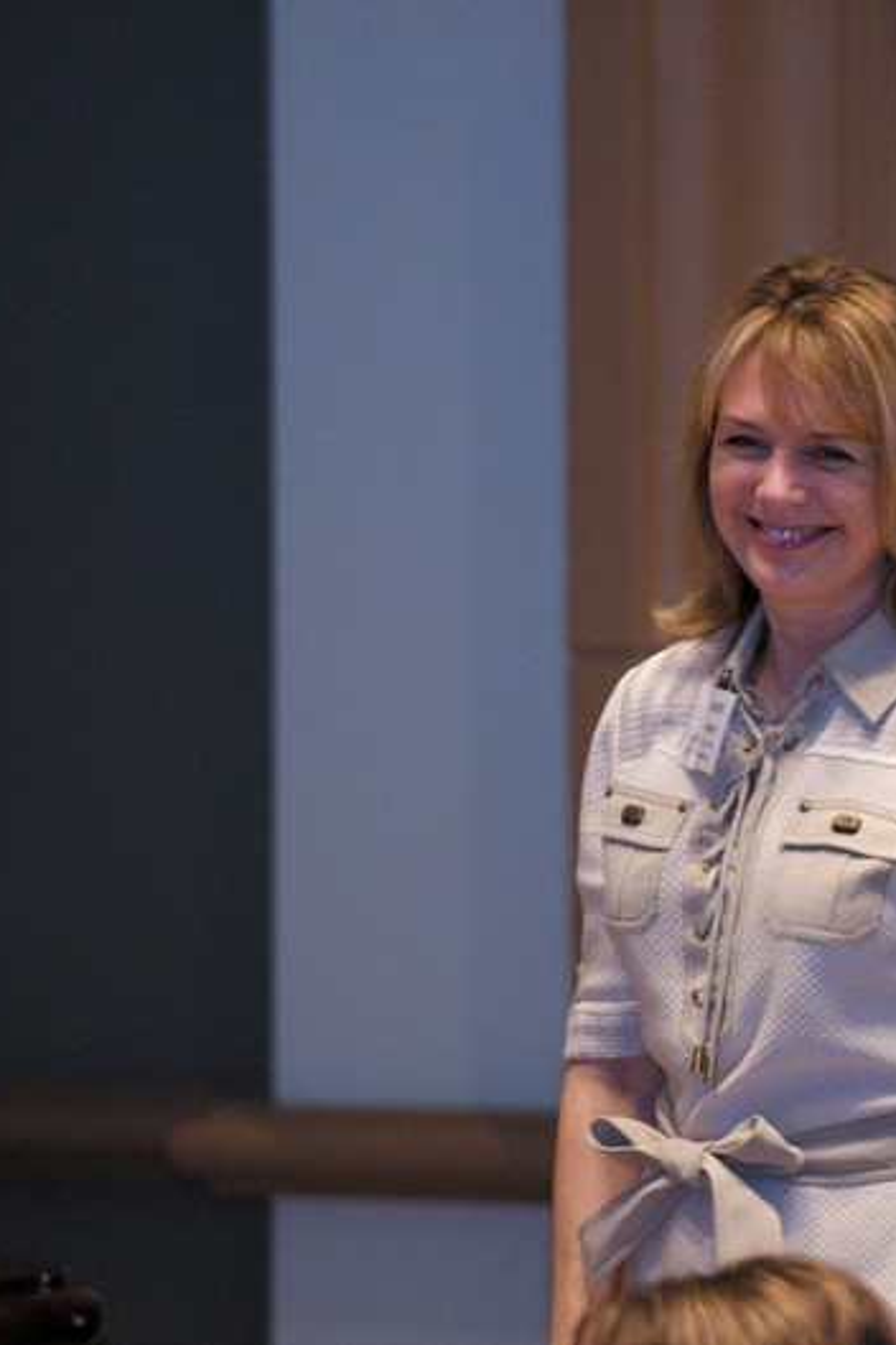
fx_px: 16948
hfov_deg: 3.0
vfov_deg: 4.5
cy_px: 672
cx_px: 825
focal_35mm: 454
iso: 800
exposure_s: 1/100
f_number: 2.8
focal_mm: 200
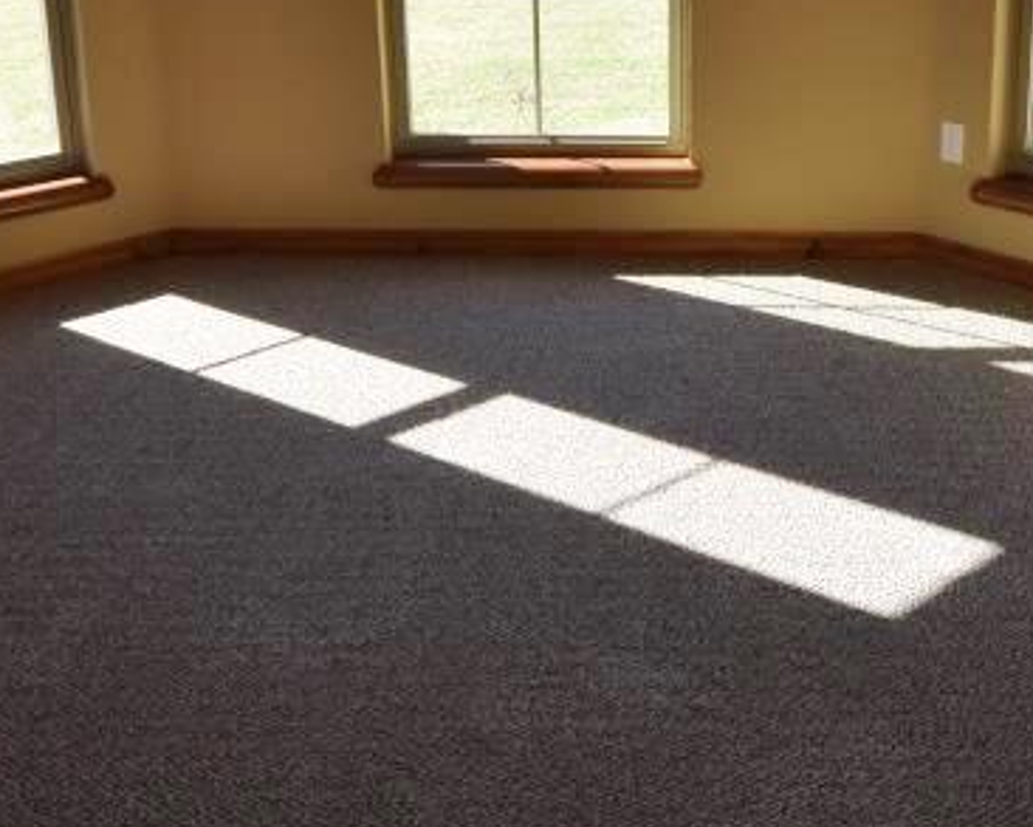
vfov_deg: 32.8
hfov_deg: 42.5
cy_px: 72
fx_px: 1325
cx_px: 598
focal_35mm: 43
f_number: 5
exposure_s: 1/200
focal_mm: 11
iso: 180
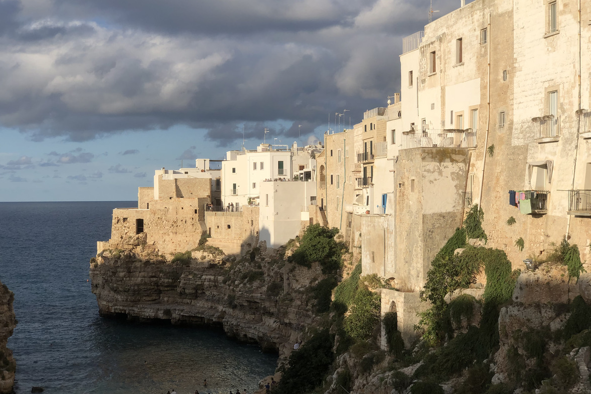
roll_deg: +0.9
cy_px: 184
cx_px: 298
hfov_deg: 36.2
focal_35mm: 55
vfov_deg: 24.6
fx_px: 903
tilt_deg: +0.7
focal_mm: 6
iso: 16
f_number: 2.4
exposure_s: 1/1656
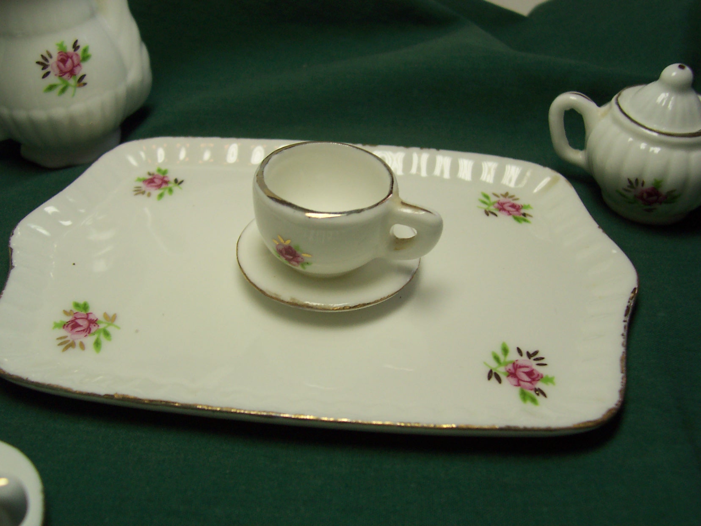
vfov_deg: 38.7
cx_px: 350
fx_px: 749
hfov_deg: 50.1
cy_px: 263
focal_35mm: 37
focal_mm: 5.6
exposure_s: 1/180
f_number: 2.8
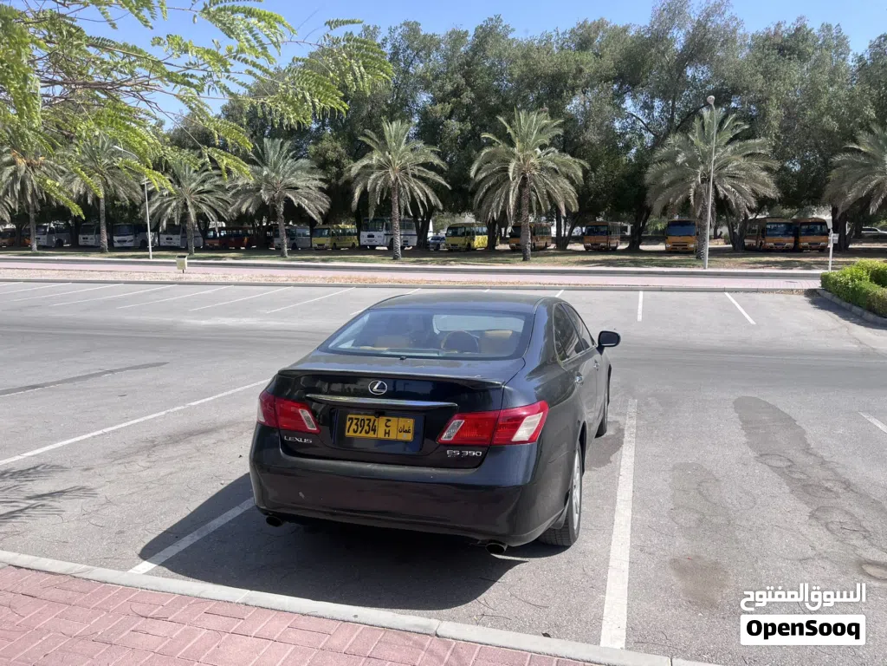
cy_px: 333
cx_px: 444
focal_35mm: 26
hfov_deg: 67.3
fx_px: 666
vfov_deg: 53.1
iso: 50
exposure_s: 1/2825
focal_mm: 5.1
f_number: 1.6
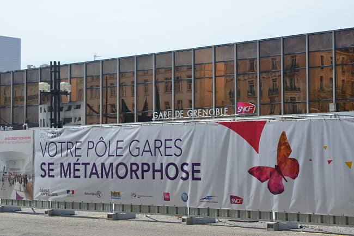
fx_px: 836
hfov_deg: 23.9
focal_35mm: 85
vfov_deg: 16.1
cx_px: 177
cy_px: 118
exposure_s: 1/1000
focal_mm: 85
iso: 400
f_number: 8
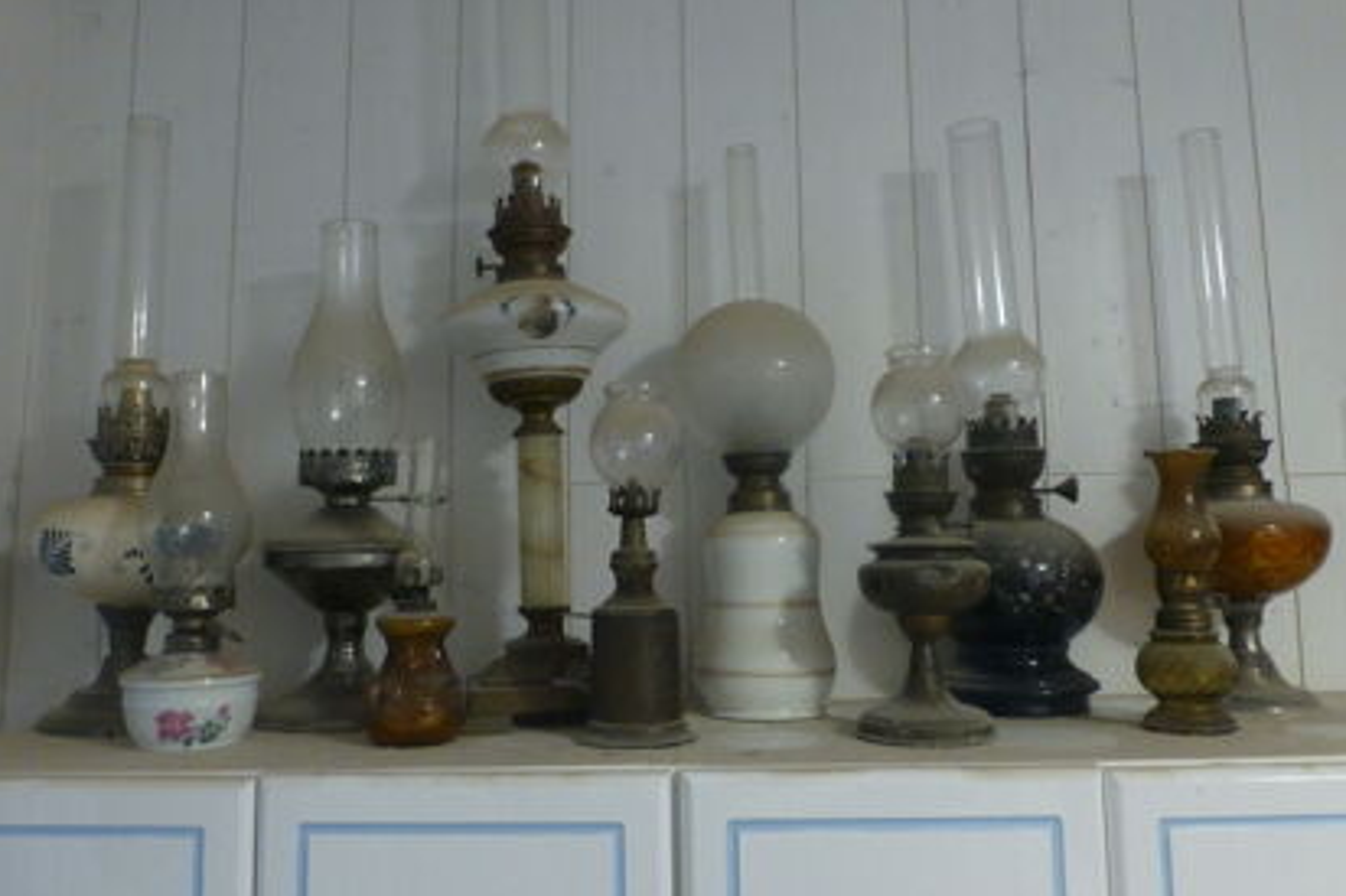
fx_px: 1084
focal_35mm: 29
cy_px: 394
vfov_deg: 44.8
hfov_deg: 63.7
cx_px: 675
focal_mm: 4.3
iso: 400
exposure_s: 1/6
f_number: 3.3
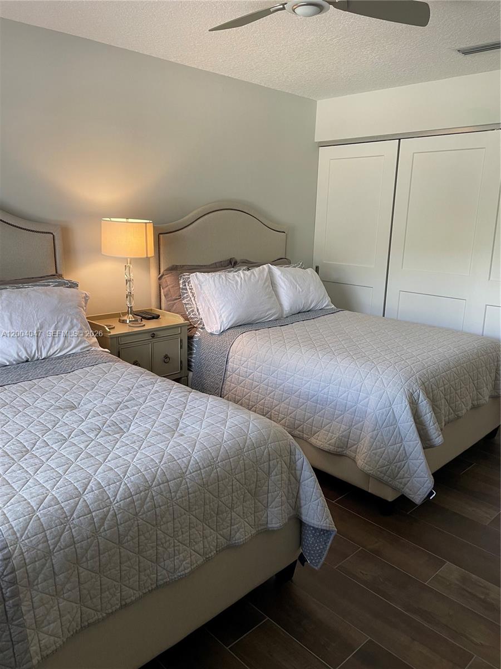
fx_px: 502
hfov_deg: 53.1
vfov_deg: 67.3
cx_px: 250
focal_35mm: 26
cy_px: 334
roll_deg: -1.4
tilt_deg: -12.5
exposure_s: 1/60
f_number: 1.6
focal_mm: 4.2
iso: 80
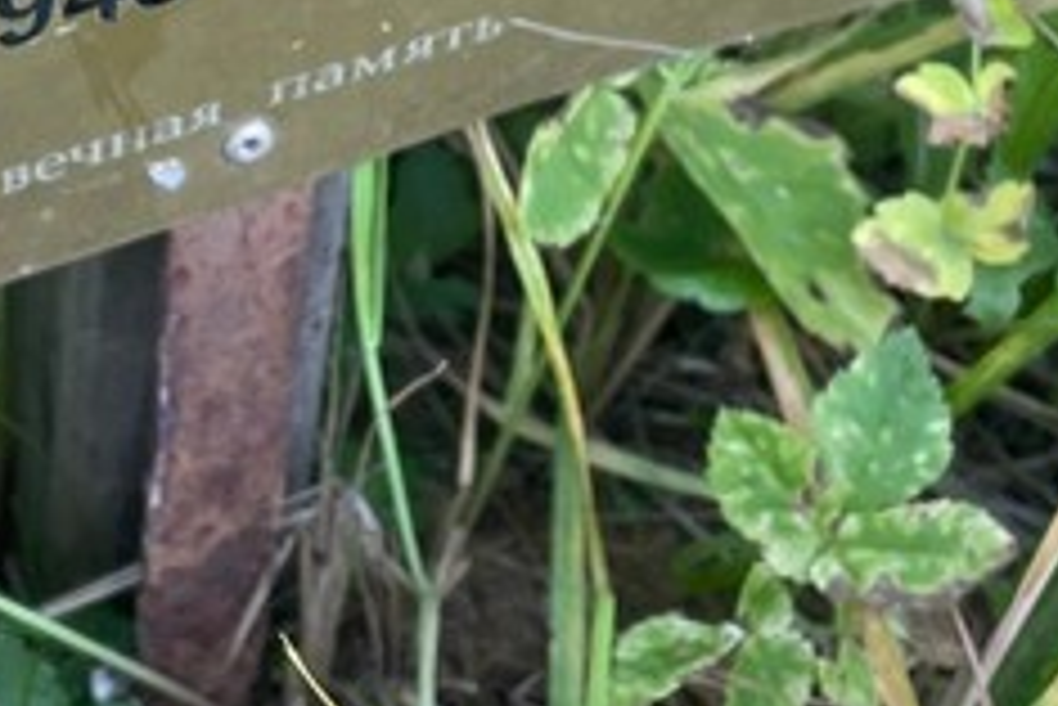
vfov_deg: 14.1
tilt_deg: -43.2
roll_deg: -3.2
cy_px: -279
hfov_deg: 21.6
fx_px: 2705
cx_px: 113
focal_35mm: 92
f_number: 1.6
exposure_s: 1/121
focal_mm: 4.2
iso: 100
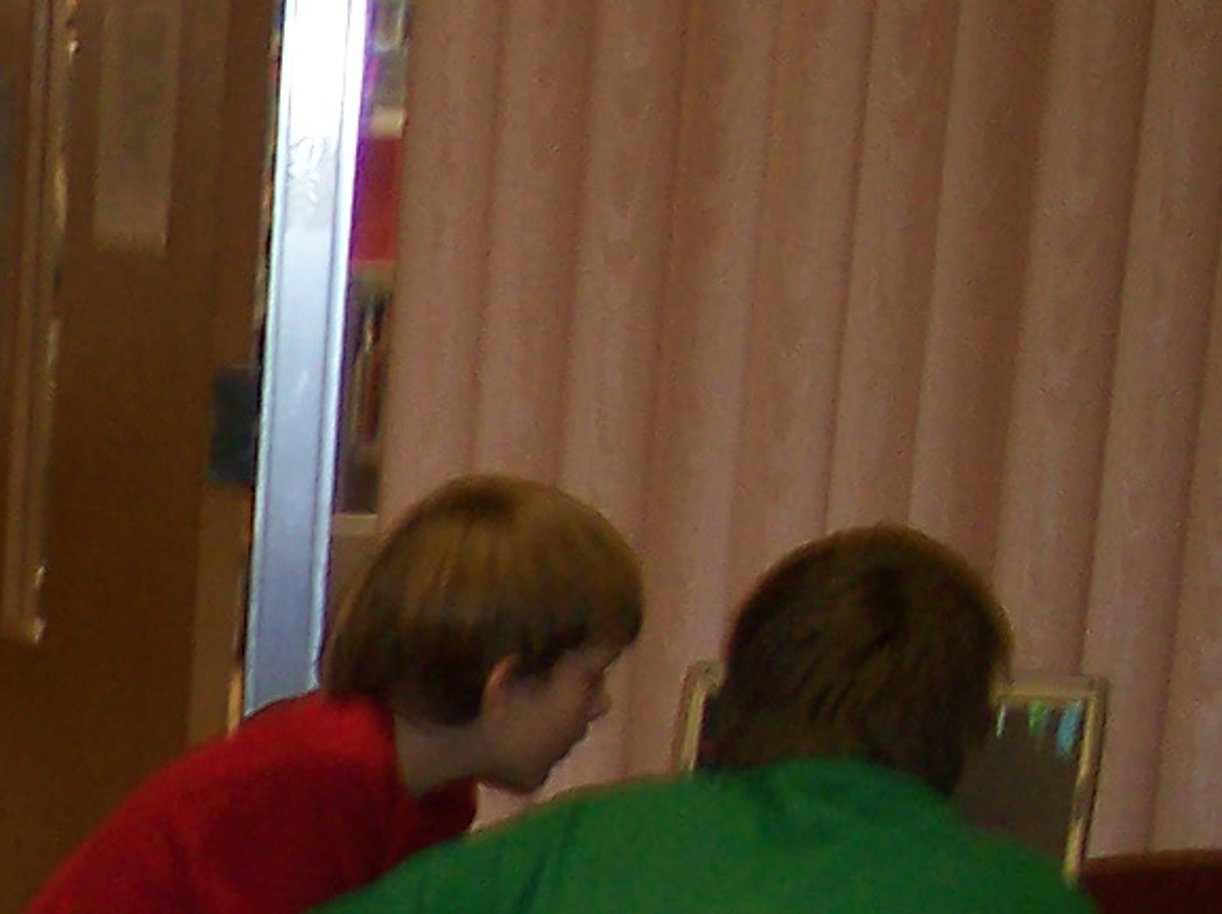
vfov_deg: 8.2
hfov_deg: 10.5
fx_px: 5961
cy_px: 2018
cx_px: -1441
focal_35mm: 169
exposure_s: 1/30
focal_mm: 8
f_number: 2.8
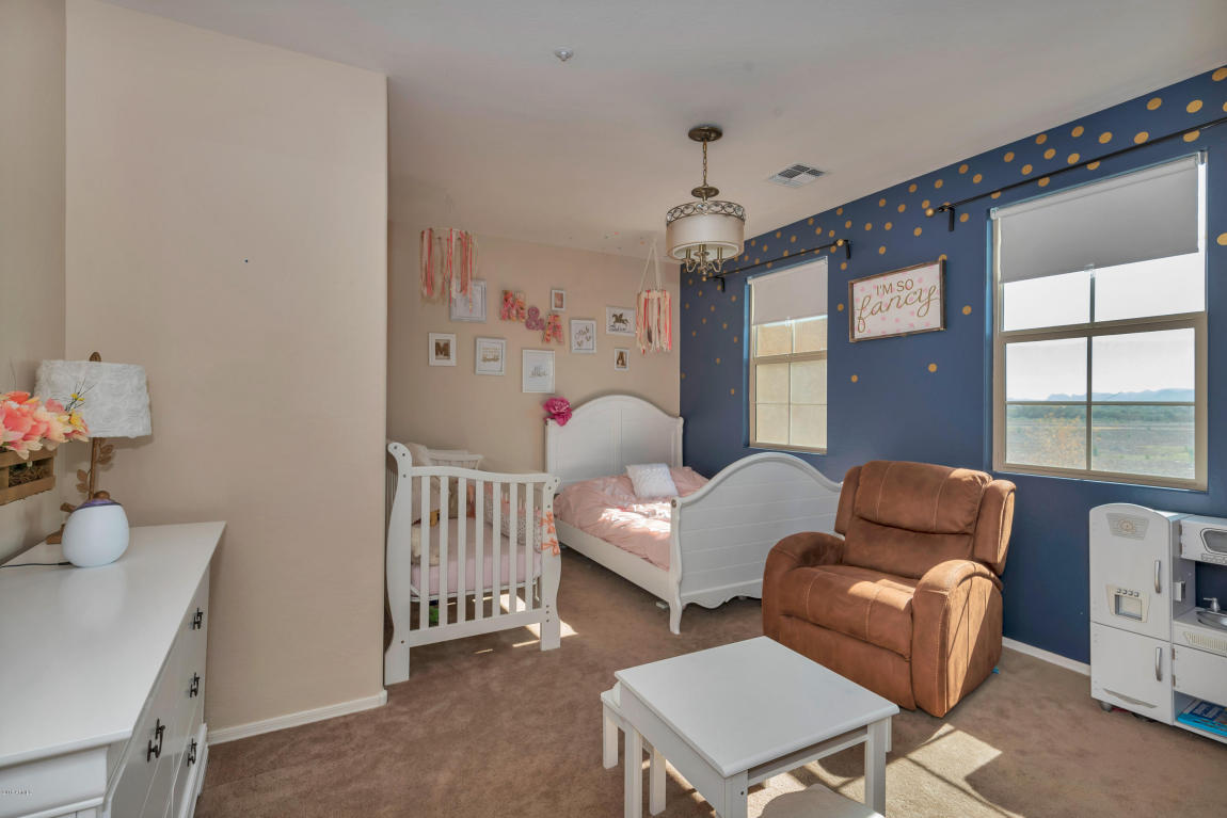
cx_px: 614
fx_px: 511
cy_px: 409
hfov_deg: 100.4
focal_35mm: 15
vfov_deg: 77.3
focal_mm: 15
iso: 400
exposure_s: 1/80
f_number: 9
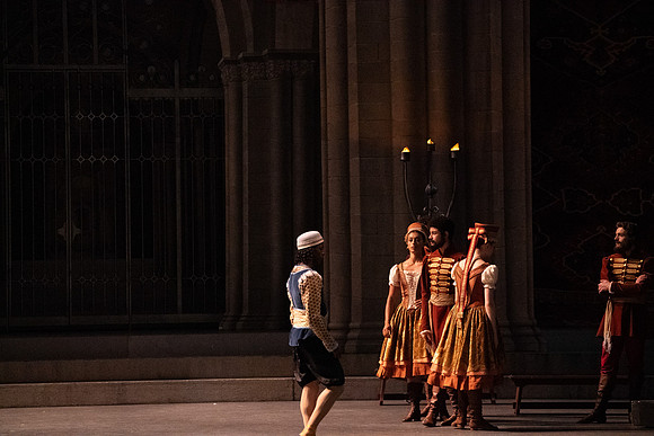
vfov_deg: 8.4
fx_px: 2980
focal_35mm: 164
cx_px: 327
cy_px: 218
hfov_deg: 12.5
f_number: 5
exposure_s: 1/320
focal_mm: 164
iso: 25600
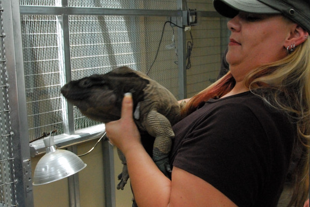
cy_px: 93
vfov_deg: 25.1
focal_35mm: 54
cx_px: 172
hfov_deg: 36.8
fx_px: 465
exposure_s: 1/90
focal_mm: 26
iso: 1600
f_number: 8
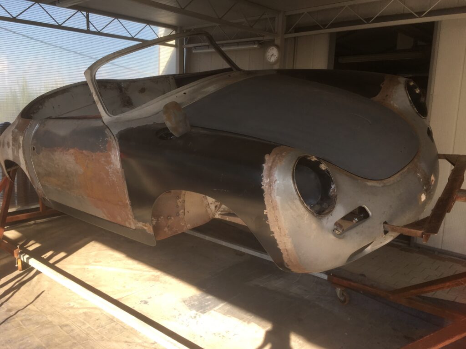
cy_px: 174
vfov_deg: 48.2
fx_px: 390
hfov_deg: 61.7
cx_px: 233
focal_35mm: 29
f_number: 2.2
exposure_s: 1/316
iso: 25
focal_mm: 4.15
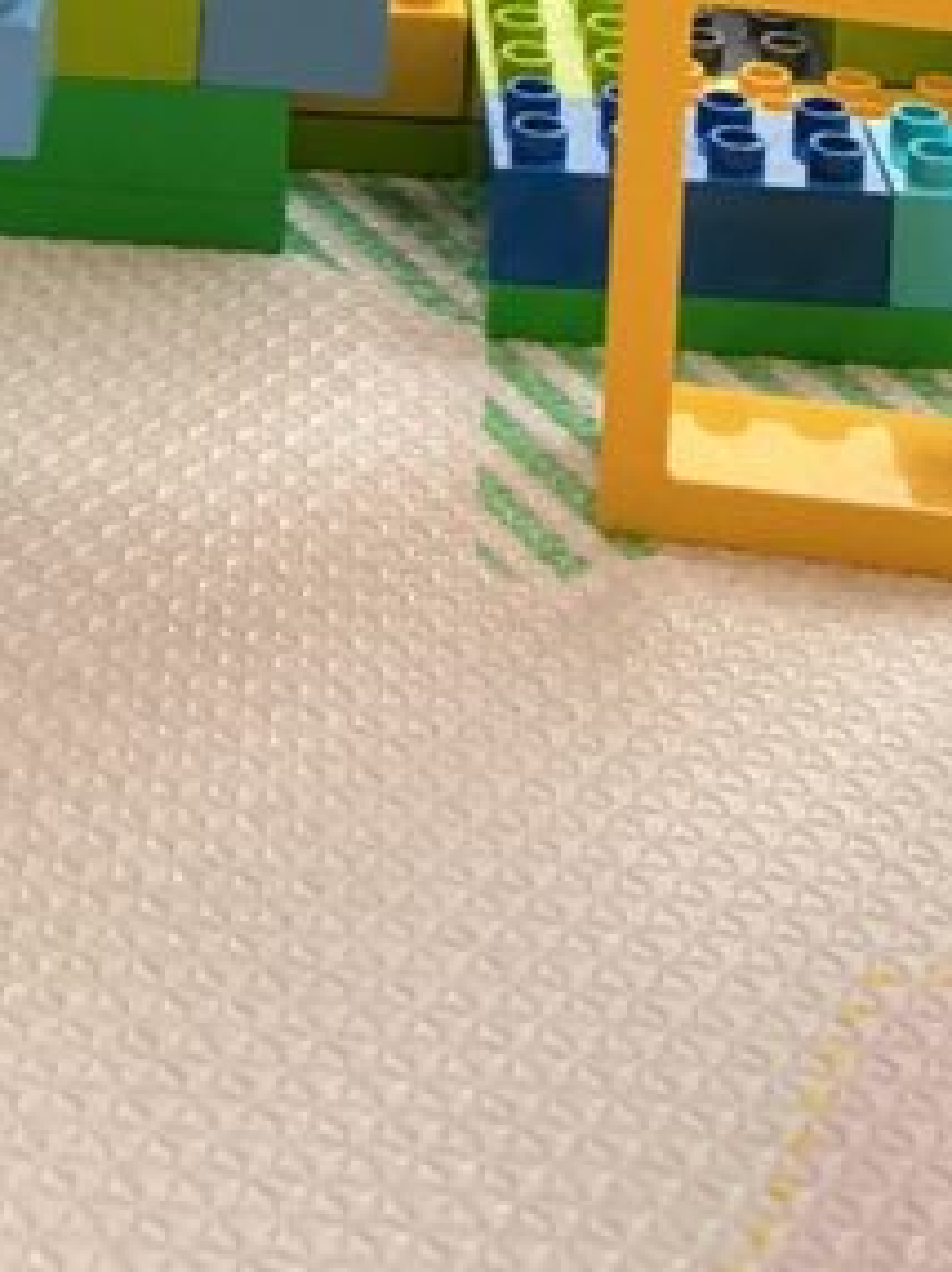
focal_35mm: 104
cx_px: 58
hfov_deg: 14.0
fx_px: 3819
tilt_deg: -7.6
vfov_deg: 16.5
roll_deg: -2.2
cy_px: -863
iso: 20
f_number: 1.8
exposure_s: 1/120
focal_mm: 3
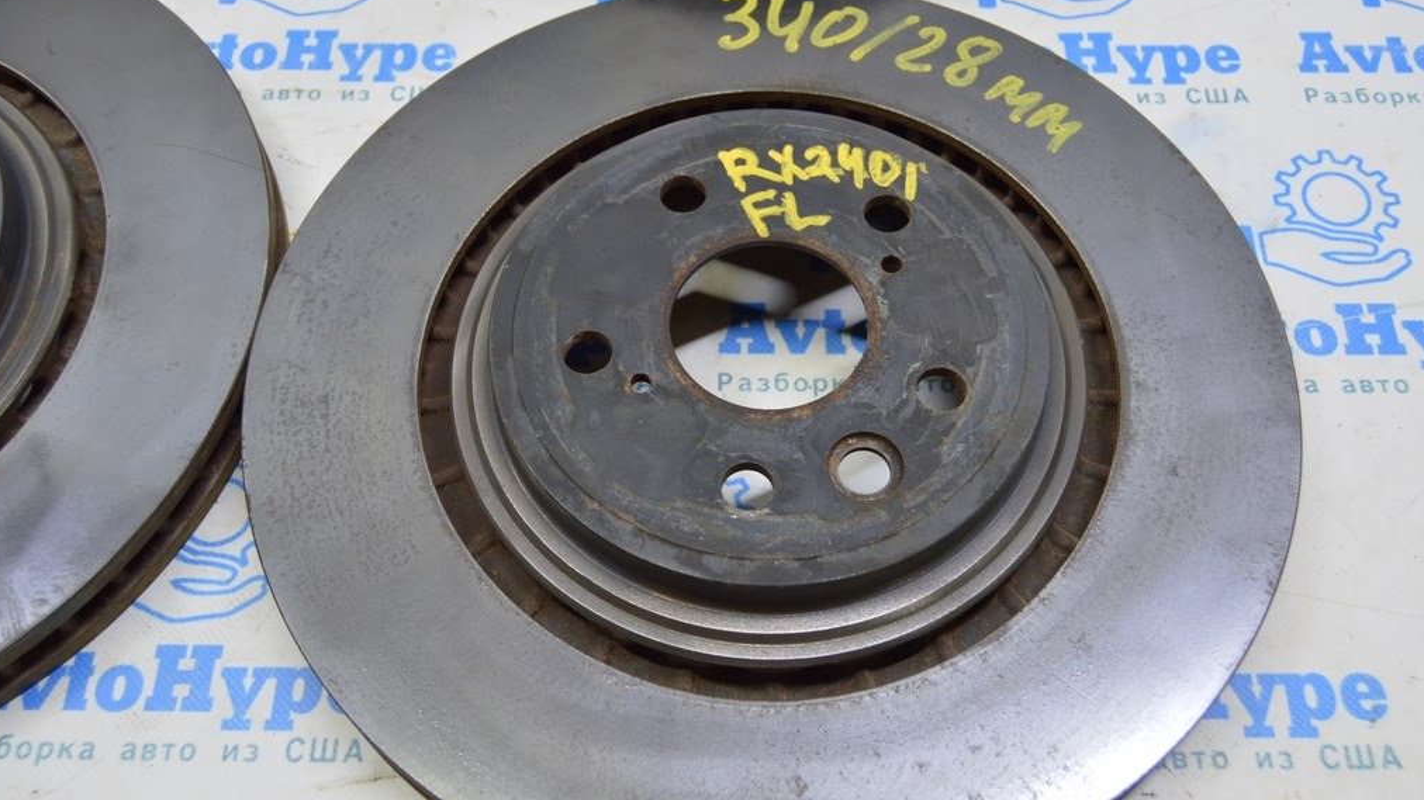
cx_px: 705
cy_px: 390
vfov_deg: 32.4
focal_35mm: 37
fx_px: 1379
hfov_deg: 54.6
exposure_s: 1/20
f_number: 5.6
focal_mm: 23
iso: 400
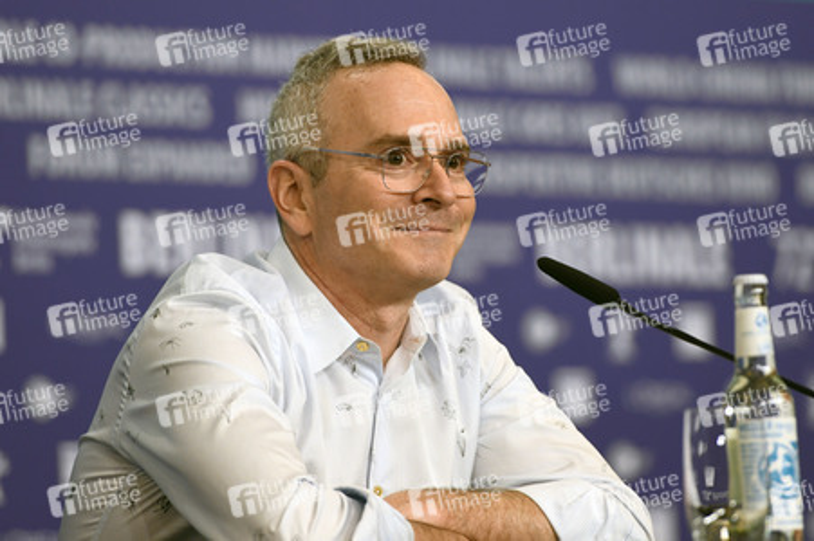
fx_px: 4519
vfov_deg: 6.9
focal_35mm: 200
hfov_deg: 10.3
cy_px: 270
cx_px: 407
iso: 1000
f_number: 3.5
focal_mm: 200
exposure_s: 1/200
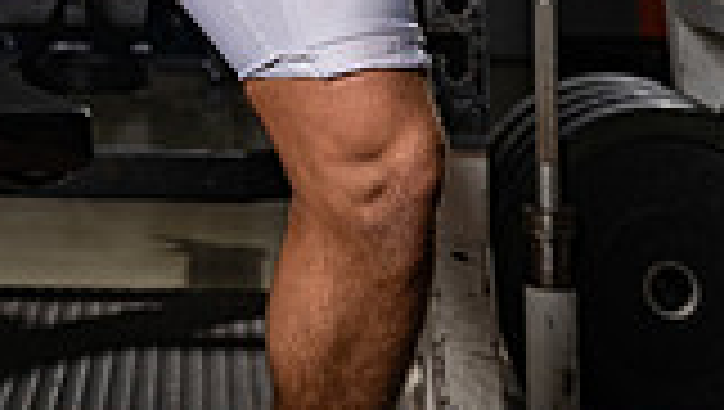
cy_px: -527
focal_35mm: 123
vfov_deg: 9.0
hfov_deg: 17.2
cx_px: 85
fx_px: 2364
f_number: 6.3
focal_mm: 42
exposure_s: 1/250
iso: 200
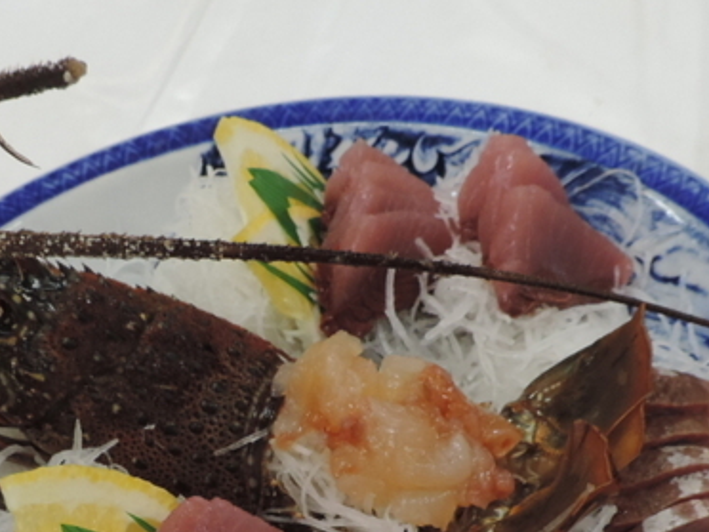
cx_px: 273
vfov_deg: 21.4
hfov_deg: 29.3
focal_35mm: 66
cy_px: 551
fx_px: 1352
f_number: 3
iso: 180
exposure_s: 1/30
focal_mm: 4.3
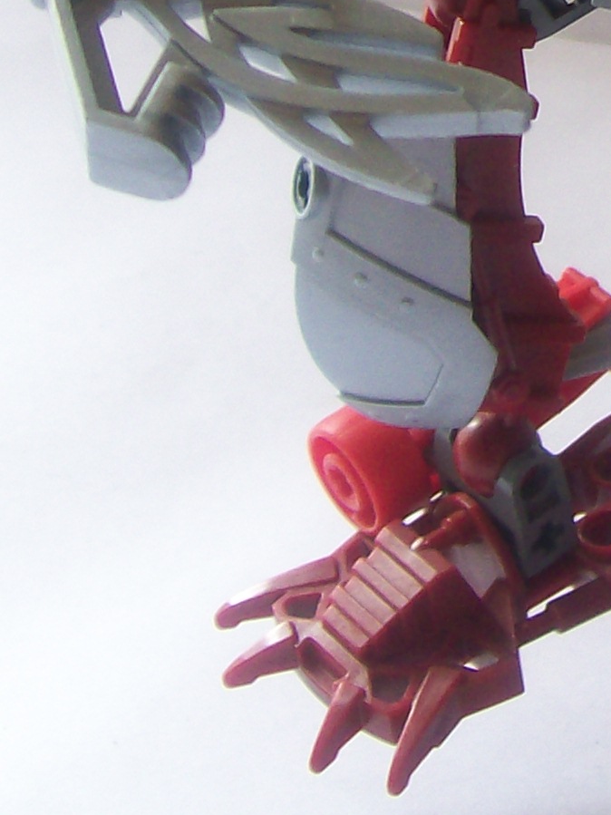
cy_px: -392
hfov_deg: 11.5
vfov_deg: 14.9
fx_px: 2895
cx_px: 914
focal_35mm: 123
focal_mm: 6
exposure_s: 1/39.7
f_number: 2.7
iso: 80
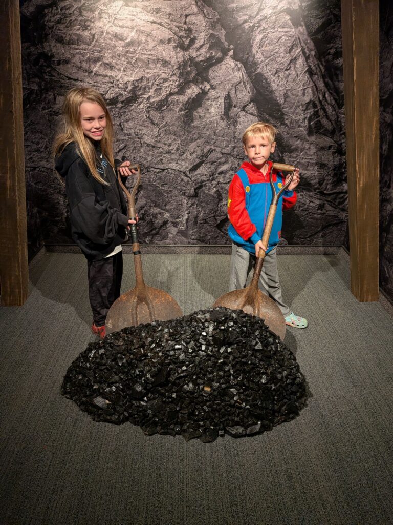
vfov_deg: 71.6
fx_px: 363
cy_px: 262
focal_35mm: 24
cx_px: 196
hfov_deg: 56.8
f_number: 1.7
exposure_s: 1/120
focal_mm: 4.53
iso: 394
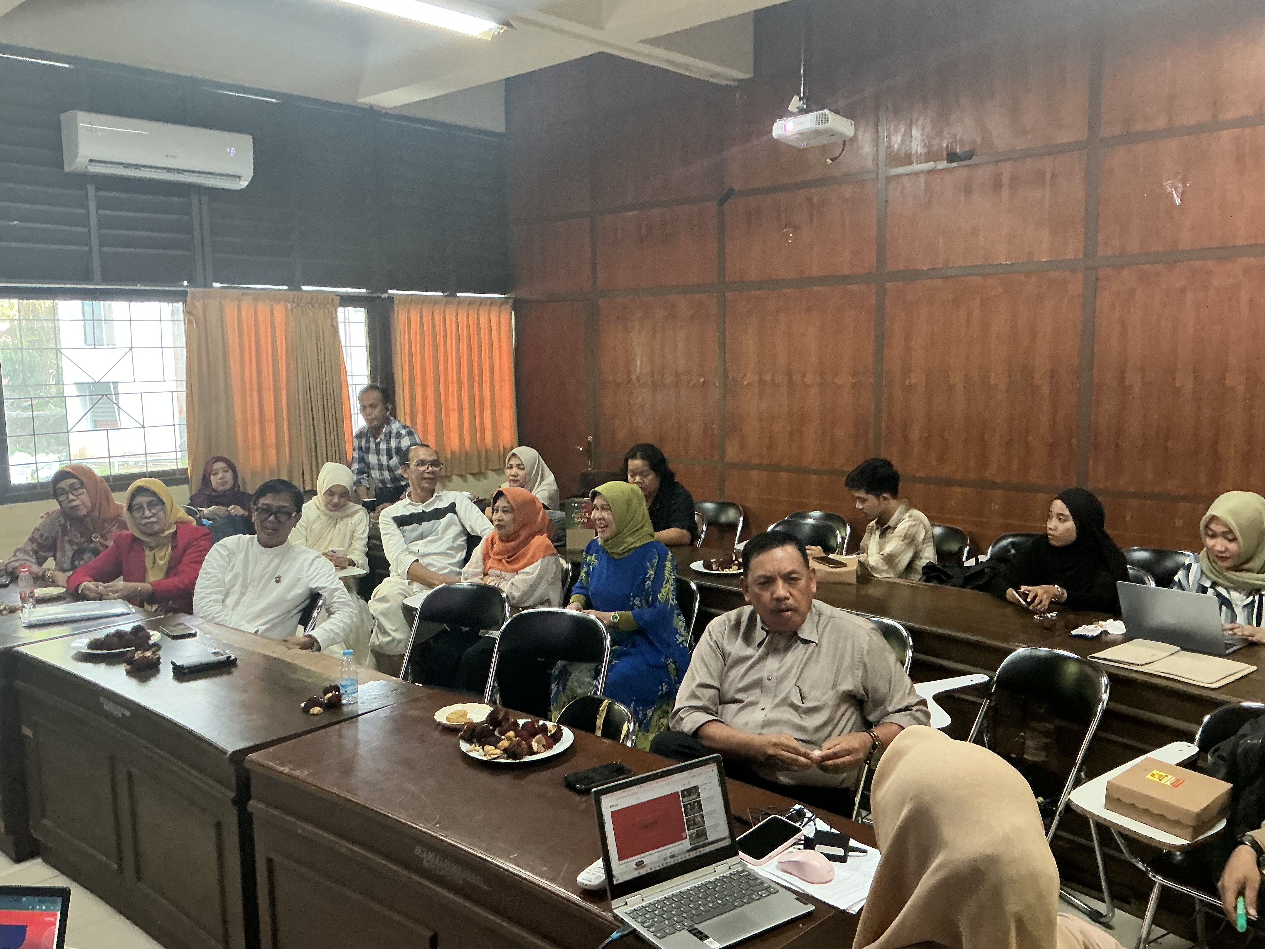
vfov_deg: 48.2
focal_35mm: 29
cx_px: 632
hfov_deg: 61.7
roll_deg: +1.6
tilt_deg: -7.5
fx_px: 1060
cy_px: 474
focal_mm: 3
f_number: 1.8
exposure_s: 1/60
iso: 160
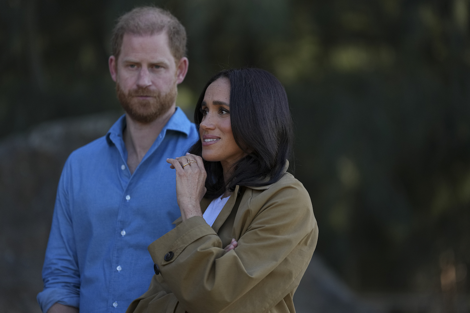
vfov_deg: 6.9
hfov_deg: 10.3
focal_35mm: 200
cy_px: 156
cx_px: 235
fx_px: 2611
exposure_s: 1/2000
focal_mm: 200
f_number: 2.8
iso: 640
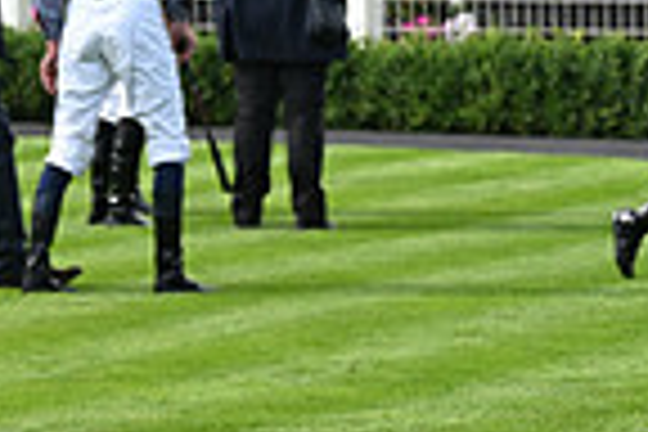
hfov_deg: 4.4
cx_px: 1256
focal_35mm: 468
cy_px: 65
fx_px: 8423
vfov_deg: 2.9
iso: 400
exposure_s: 1/1000
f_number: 5.6
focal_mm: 116
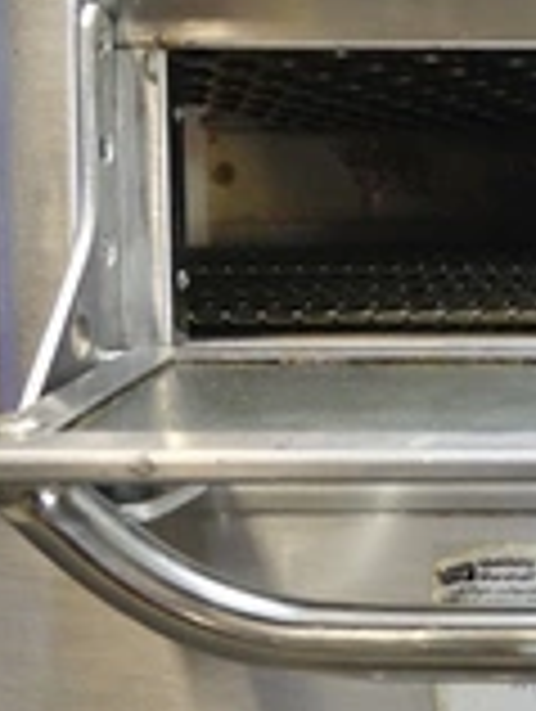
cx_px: 793
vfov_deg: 22.9
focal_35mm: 85
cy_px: 248
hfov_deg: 16.0
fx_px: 1750
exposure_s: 1/40
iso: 1000
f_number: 3.5
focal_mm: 13.03
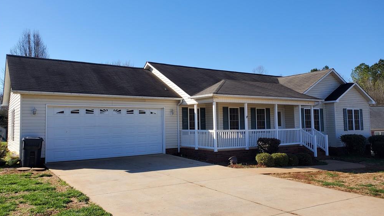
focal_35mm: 29
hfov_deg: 66.1
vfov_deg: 40.2
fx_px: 295
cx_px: 194
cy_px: 108
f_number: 2.4
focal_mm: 4.3
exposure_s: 1/1297
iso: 50
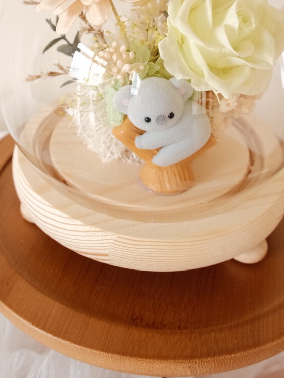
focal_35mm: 52
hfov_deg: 28.0
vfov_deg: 35.1
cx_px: 126
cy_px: 51
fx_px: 569
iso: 2000
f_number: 4
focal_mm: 18
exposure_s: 1/180
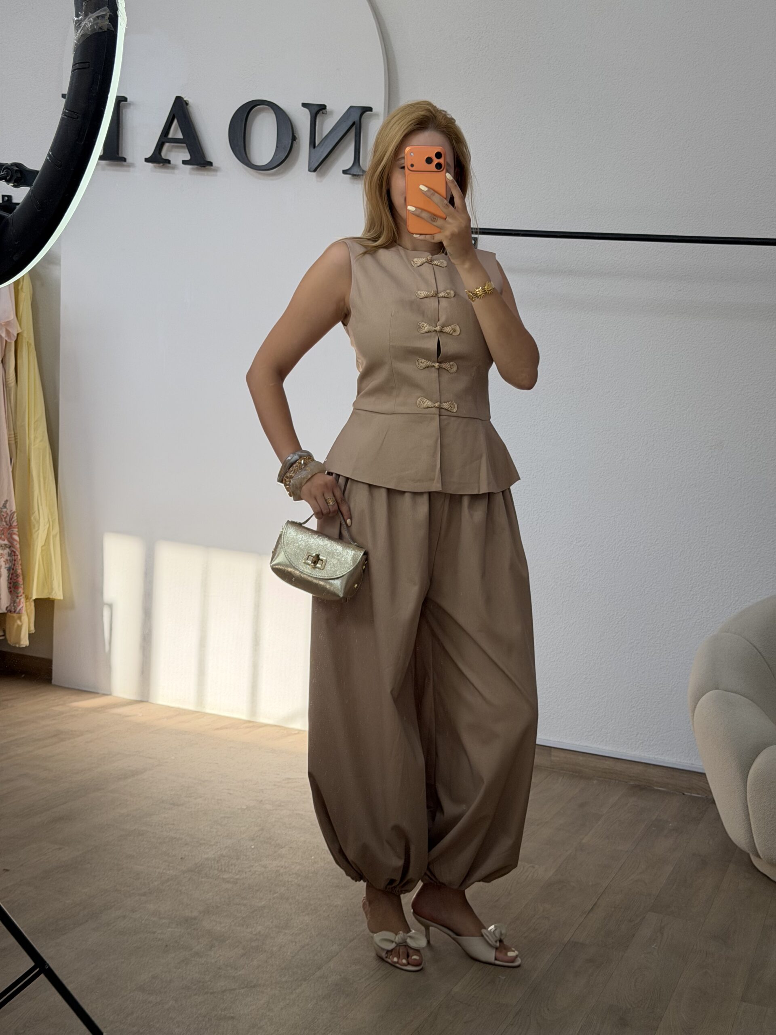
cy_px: 518
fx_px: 1435
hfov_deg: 30.3
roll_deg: -3.5
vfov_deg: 39.7
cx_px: 388
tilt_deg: -23.8
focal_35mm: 48
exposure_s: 1/326
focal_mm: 6.76
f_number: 1.78
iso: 80
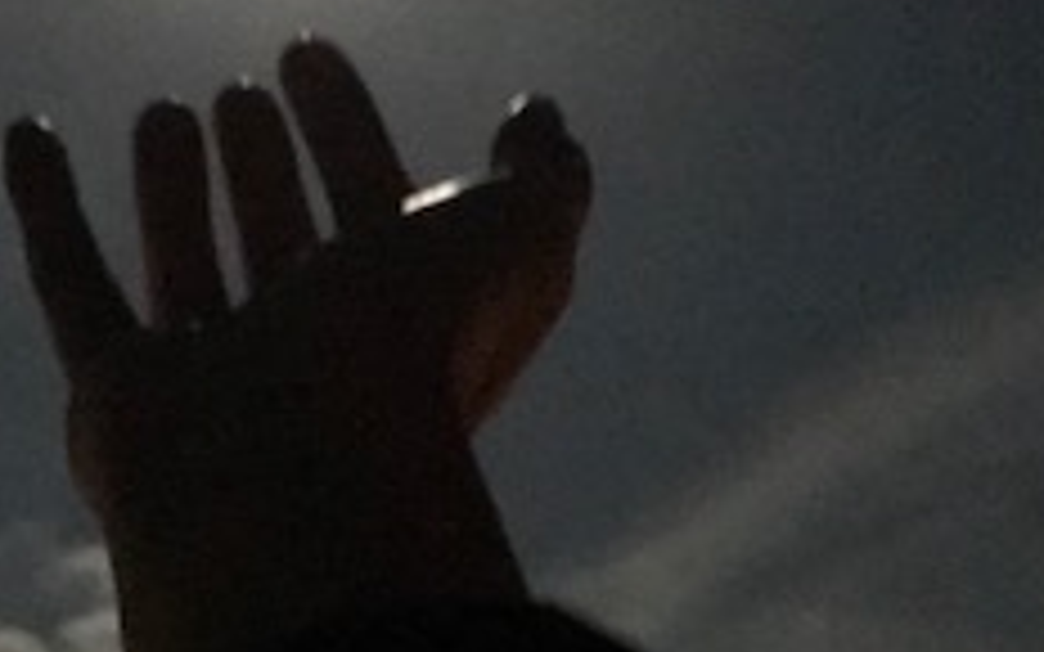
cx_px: 284
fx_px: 2333
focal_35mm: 82
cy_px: -198
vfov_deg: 15.2
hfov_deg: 25.0
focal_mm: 3.99
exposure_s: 1/4
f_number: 1.8
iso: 1600
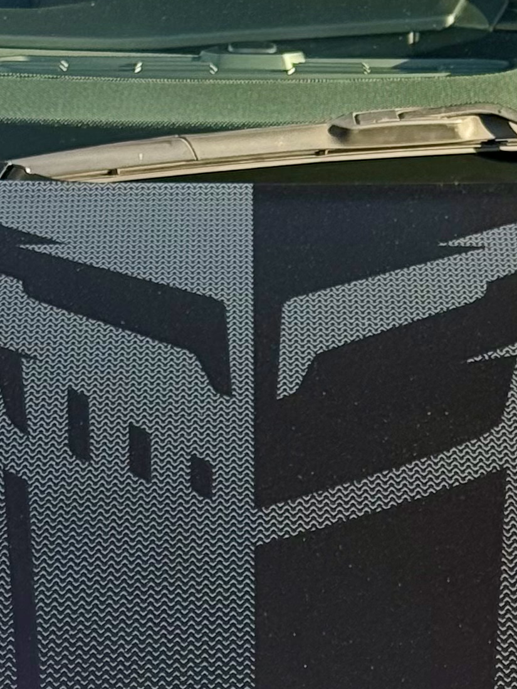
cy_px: 965
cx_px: 266
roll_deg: +0.2
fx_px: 3505
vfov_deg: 10.9
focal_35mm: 176
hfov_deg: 8.4
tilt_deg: -25.5
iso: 80
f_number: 1.78
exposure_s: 1/254
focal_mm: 6.76
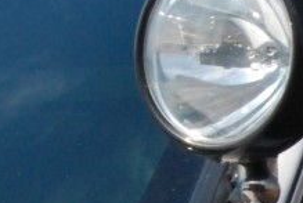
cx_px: 603
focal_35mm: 530
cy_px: 416
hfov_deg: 3.8
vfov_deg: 2.6
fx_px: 4470
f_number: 20
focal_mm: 48
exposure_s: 1/250
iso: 500
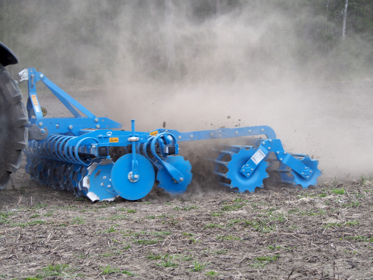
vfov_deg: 12.8
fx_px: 1250
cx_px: 186
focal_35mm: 116
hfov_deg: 17.0
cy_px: 140
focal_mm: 58
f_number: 6.3
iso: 200
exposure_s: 1/250
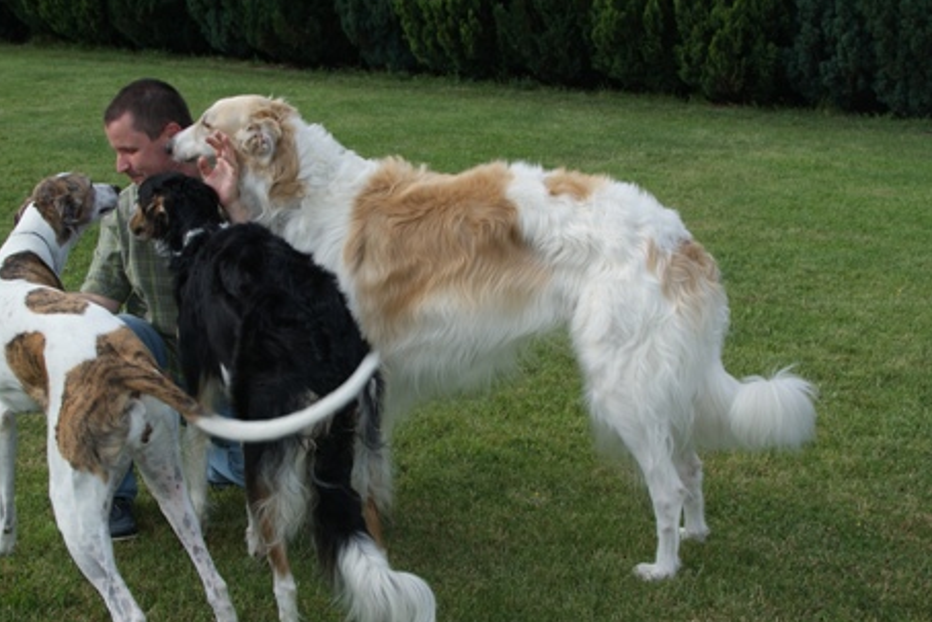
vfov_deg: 24.6
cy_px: 340
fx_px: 1424
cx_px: 343
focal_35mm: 55
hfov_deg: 36.0
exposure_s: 1/160
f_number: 7.1
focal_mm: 26
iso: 100
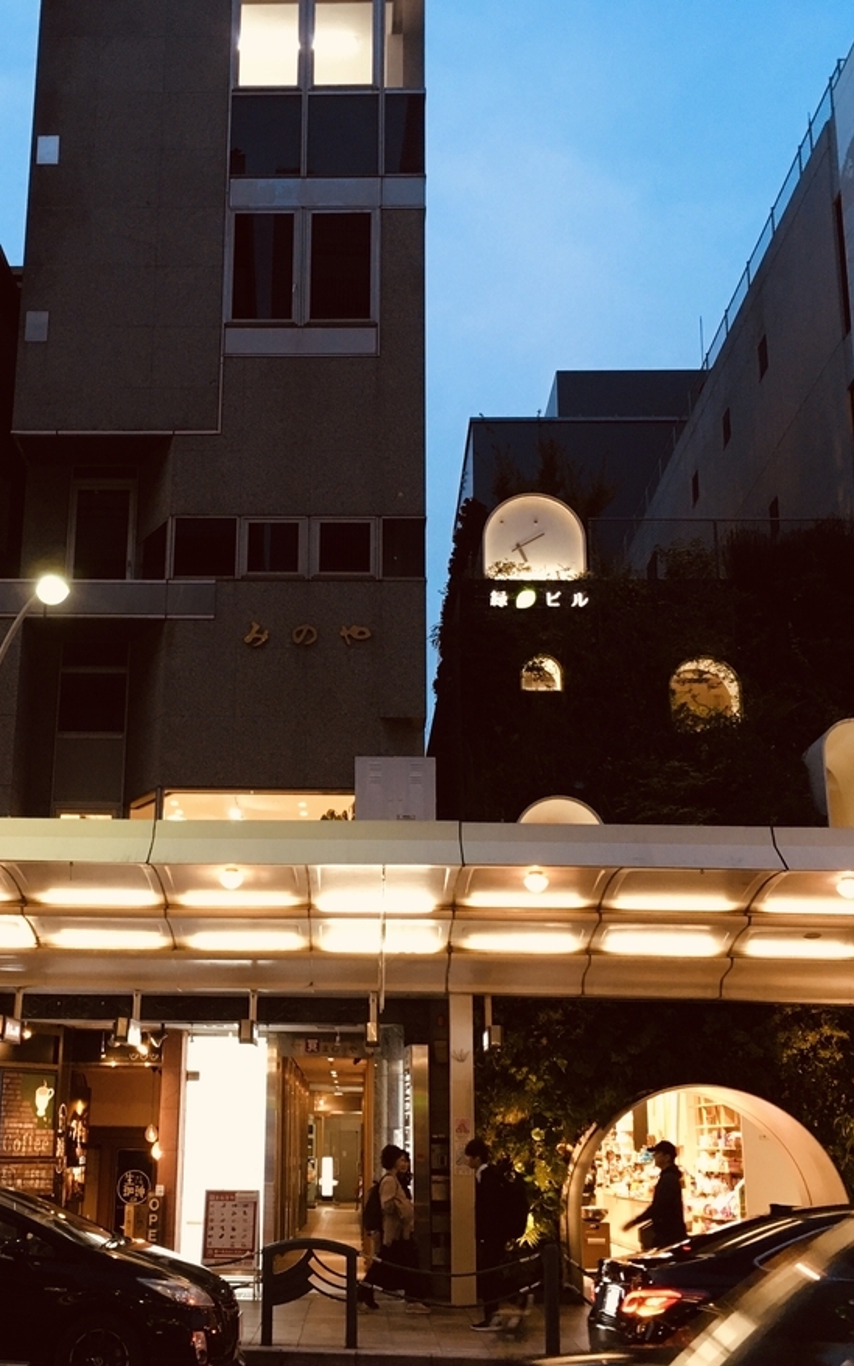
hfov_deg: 30.3
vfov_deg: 47.2
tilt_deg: +15.1
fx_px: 1564
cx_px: 283
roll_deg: -1.4
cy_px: 697
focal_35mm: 42
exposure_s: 1/30
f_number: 2.2
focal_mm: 4.15
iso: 100
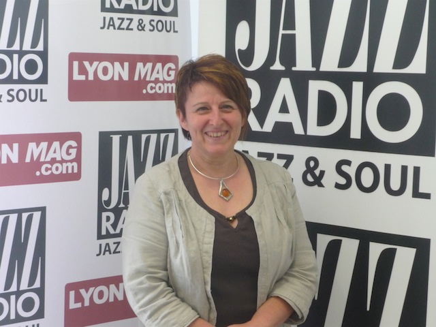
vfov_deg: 19.6
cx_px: 218
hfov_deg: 26.0
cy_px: 164
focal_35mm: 75
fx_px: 945
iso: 400
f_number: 4.1
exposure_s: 1/80
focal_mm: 12.3
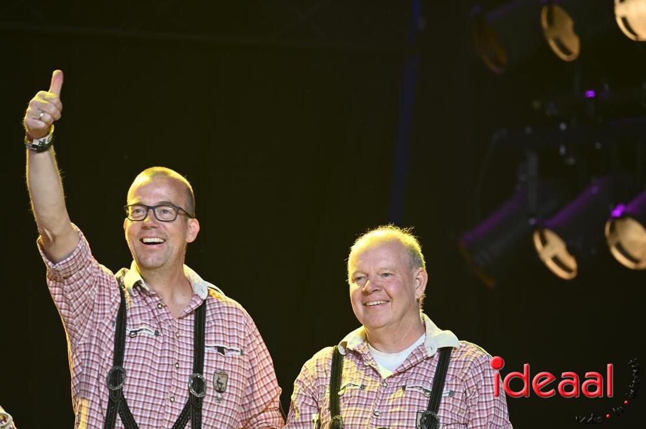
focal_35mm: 400
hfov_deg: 5.2
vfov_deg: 3.4
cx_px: 323
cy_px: 214
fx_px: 7169
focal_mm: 400
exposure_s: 1/40
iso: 1600
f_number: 6.3
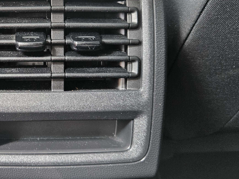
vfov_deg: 32.7
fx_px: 304
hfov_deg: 40.7
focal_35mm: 44
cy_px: 68
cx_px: 40
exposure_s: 1/60
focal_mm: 5.4
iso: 640
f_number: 1.8
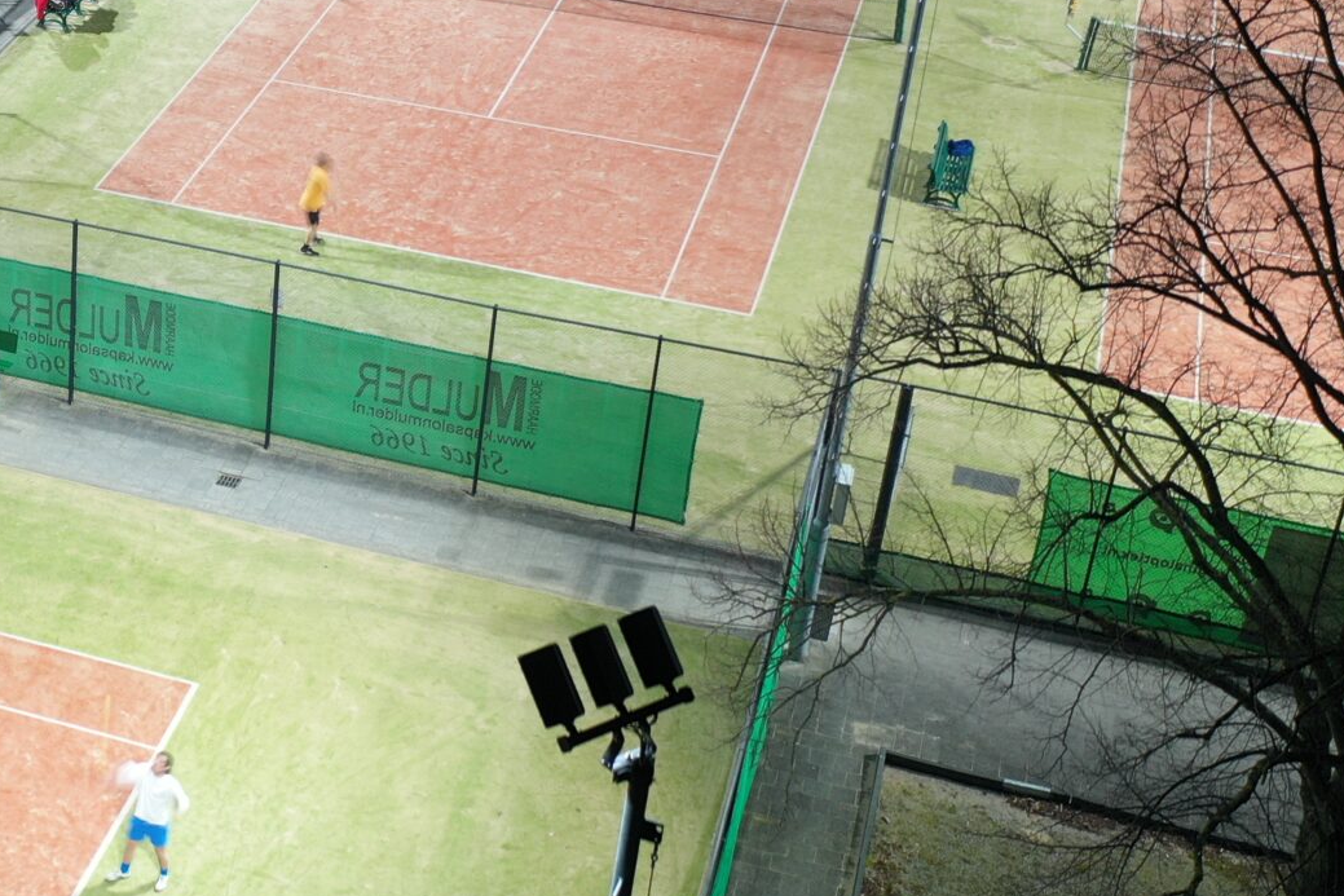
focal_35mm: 69
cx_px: -25
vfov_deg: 19.7
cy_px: 280
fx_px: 2576
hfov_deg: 27.4
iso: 100
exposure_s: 1/3
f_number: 2.8
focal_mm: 10.26
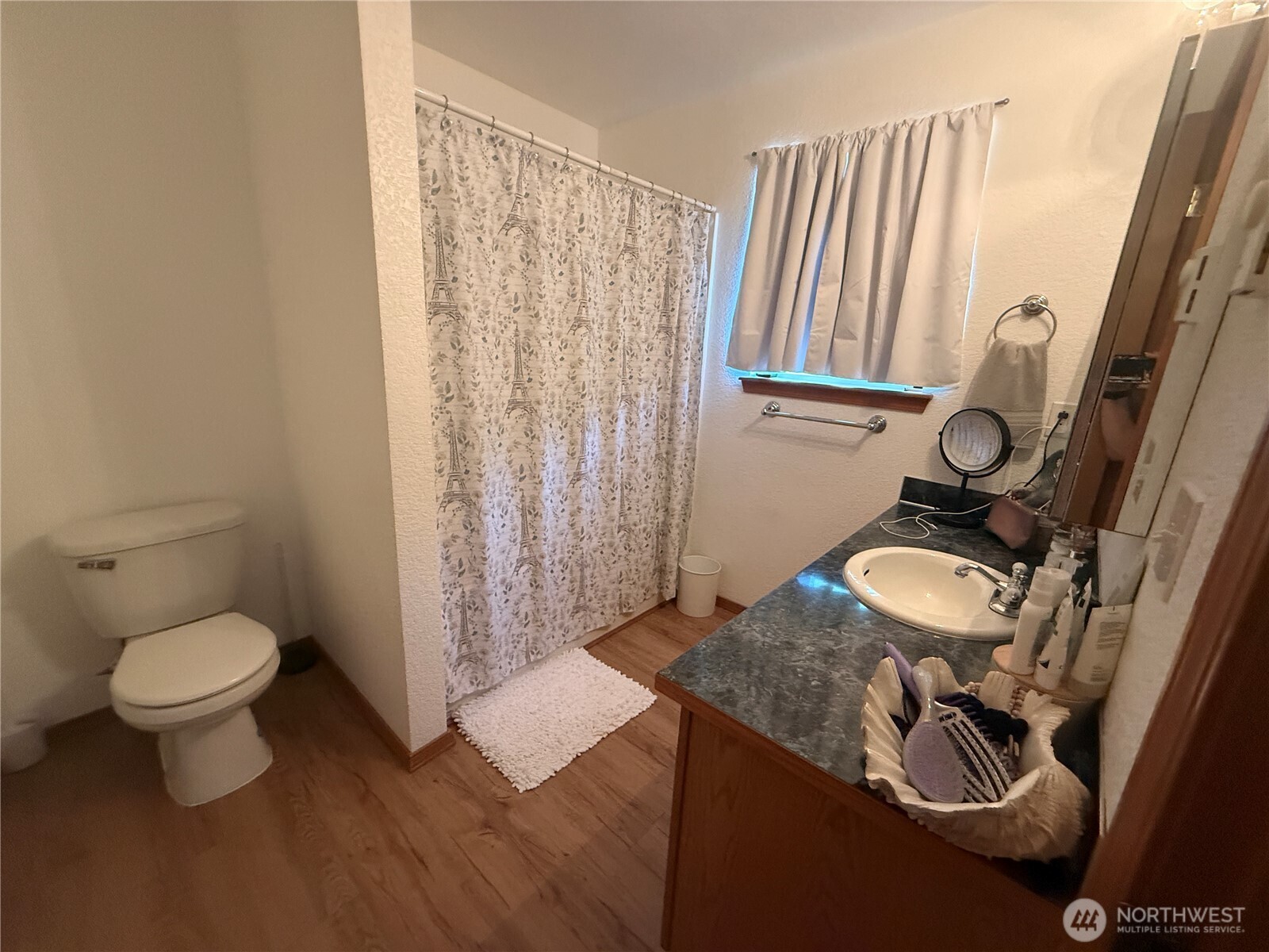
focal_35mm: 14
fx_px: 513
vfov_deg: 85.7
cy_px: 476
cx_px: 634
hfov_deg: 102.1
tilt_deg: -14.4
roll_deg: -2.6
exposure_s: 1/60
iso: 640
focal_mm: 2.22
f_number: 2.2
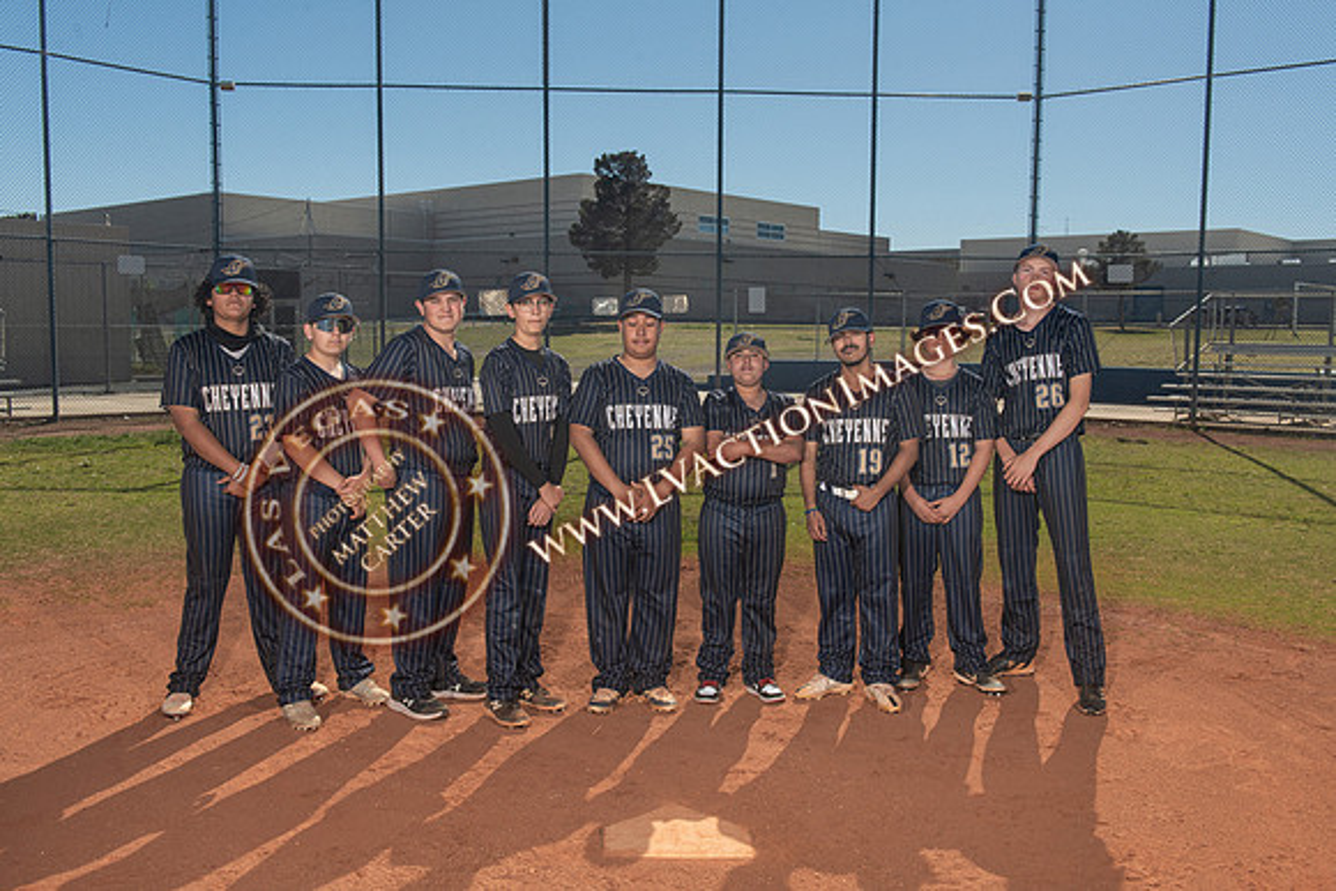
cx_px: 668
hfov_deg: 58.7
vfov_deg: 41.1
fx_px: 1188
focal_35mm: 32
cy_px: 446
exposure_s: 1/320
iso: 200
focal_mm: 32
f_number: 9
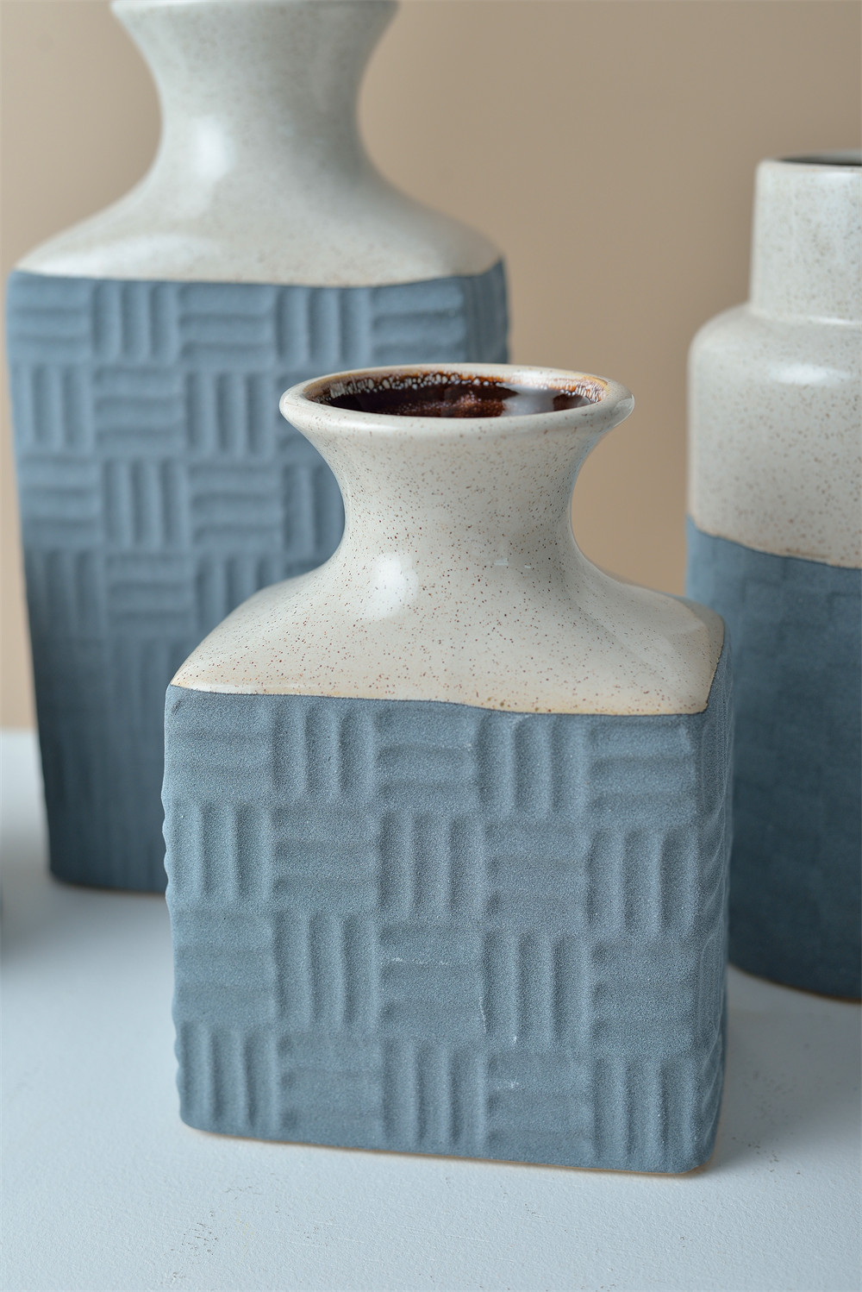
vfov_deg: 39.6
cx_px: 431
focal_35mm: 50
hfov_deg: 27.0
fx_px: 1794
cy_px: 646
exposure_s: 1/60
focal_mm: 50
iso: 160
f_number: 5
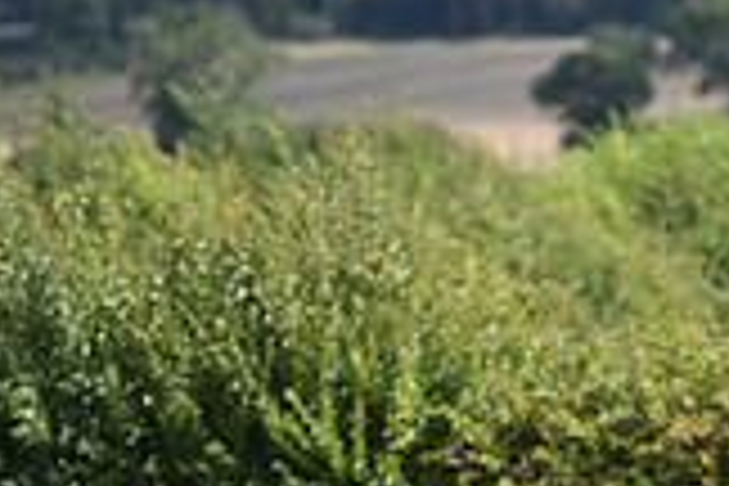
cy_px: 497
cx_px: 1287
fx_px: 11623
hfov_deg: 3.6
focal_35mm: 574
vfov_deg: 2.4
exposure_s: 1/1250
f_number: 3.5
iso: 220
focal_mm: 160
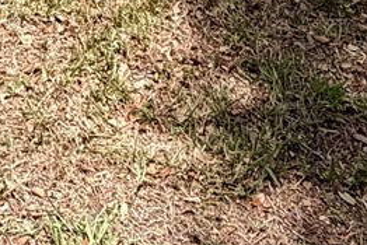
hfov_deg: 22.1
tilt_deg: +5.3
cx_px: 14
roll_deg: -1.3
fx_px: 908
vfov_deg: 10.3
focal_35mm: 89
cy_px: -524
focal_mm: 2.22
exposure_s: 1/770
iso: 32
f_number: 2.2
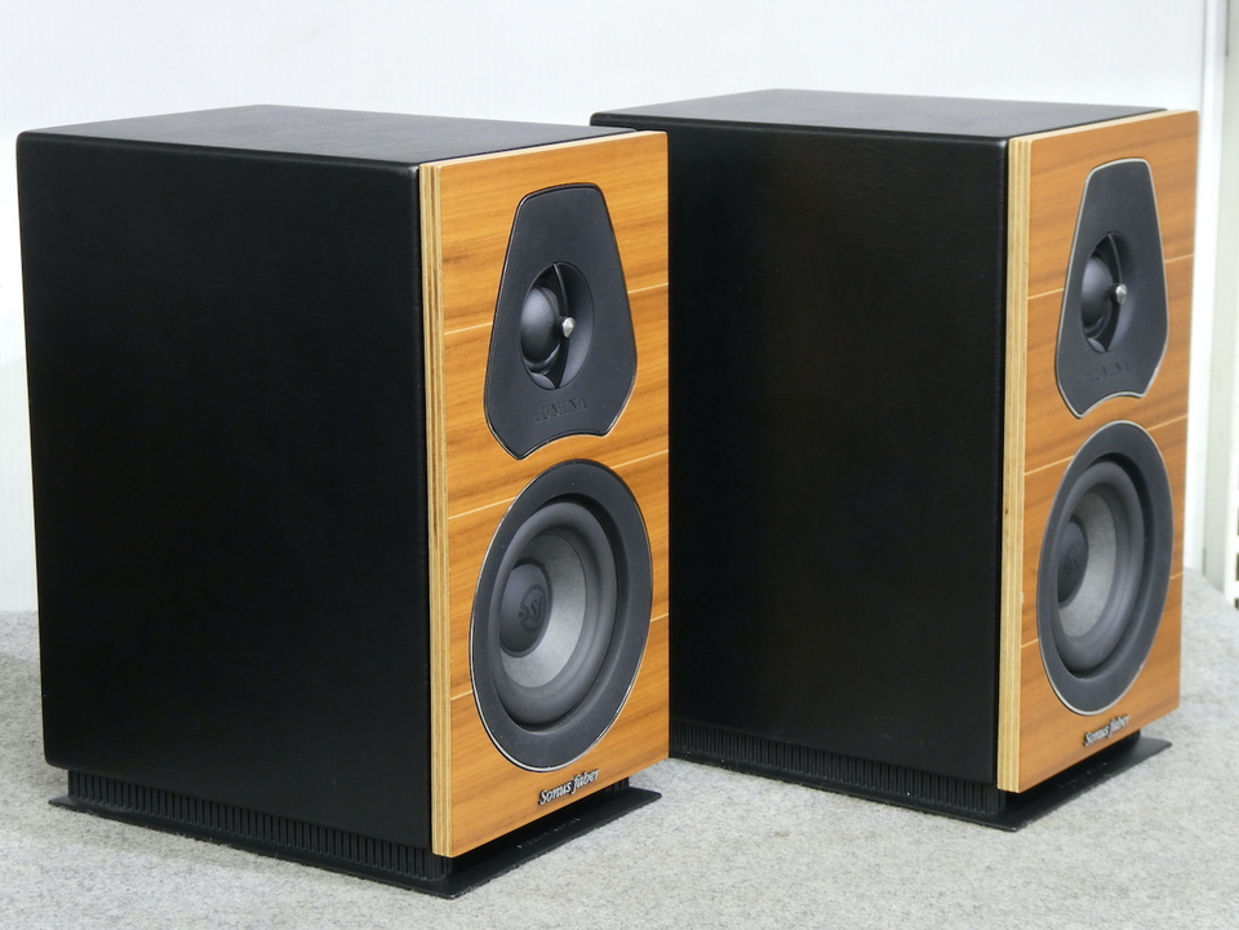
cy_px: 465
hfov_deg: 24.7
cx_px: 620
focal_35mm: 79
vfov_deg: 18.7
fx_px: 2828
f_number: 4.7
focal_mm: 14.1
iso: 200
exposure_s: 1/4
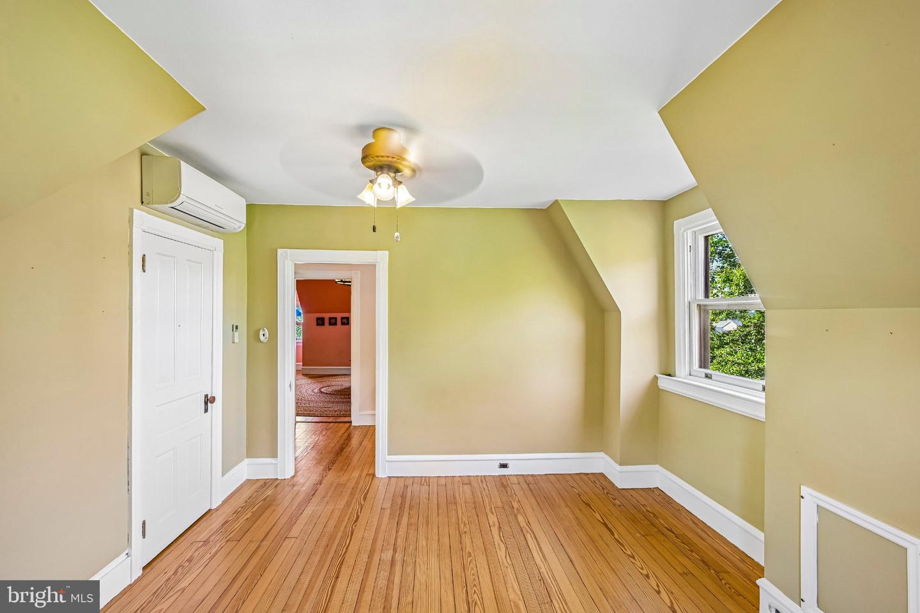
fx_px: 358
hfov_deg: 104.3
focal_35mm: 14
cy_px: 306
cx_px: 460
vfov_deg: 81.2
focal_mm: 14
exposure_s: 1/6
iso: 400
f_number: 8
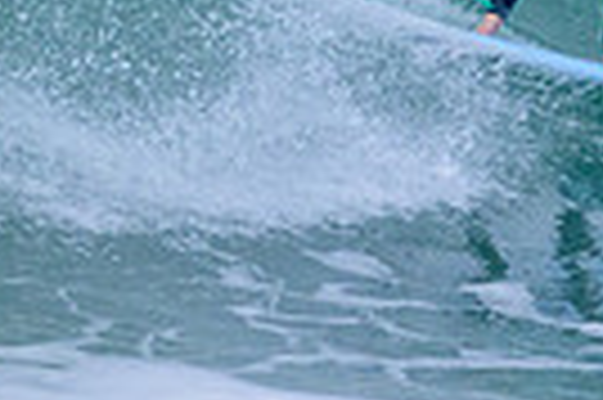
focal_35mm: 3474
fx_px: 58118
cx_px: 770
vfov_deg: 0.4
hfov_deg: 0.6
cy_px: -196
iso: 2200
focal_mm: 800
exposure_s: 1/2000
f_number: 11
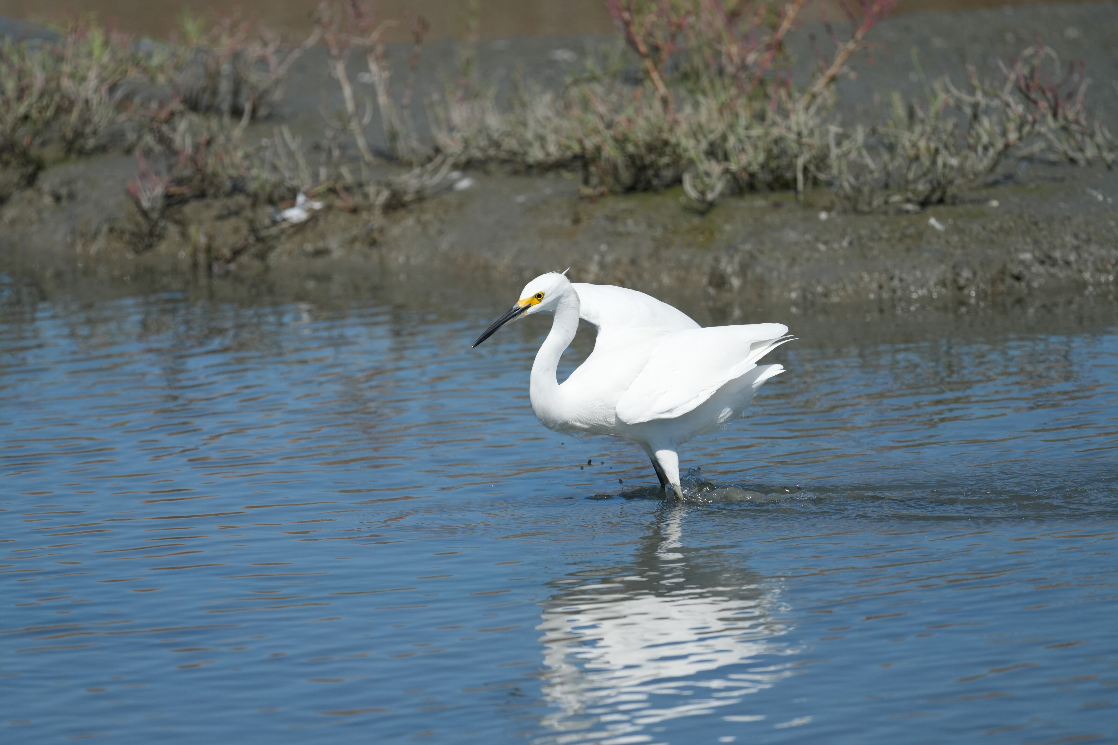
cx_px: 559
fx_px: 17390
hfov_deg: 3.7
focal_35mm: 560
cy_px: 372
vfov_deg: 2.5
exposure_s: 1/2500
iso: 500
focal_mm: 560
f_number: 6.3
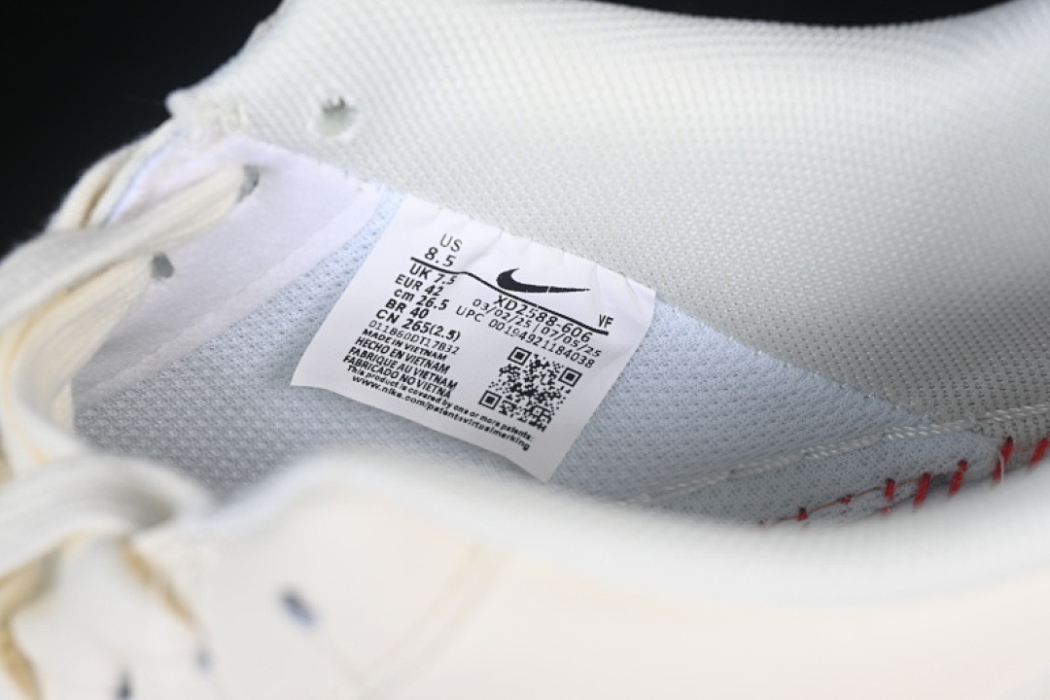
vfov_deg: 18.2
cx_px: 525
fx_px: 2187
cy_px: 350
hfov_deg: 27.0
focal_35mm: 75
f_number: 7.1
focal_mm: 50
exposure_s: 1/80
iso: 160
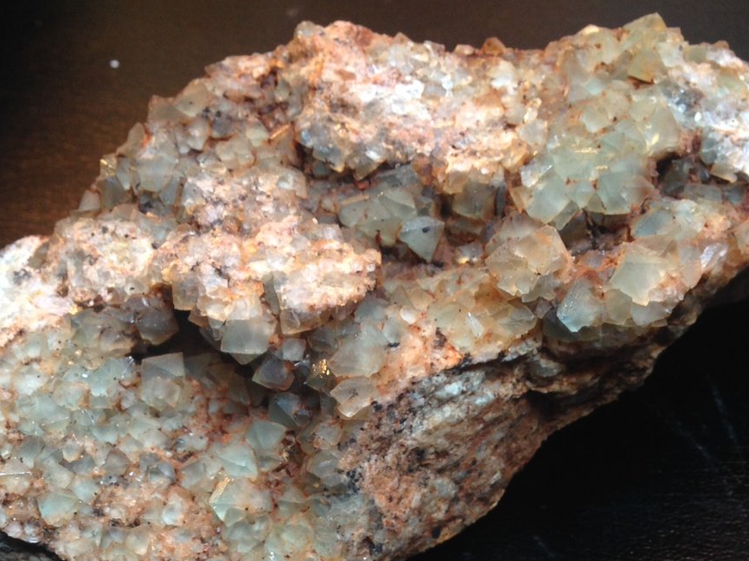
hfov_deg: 31.7
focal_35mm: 61
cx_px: 334
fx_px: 1320
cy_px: 437
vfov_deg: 23.7
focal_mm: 4.12
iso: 64
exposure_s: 1/20
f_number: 2.4
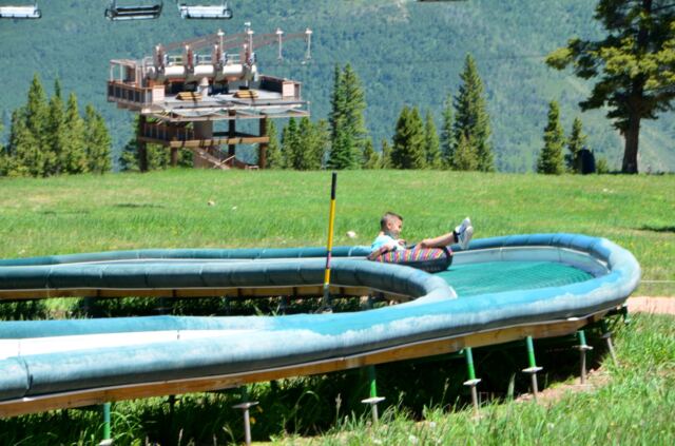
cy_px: 223
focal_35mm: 180
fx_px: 3366
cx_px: 338
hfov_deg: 11.5
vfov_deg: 7.6
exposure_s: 1/80
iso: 200
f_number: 16
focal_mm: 120
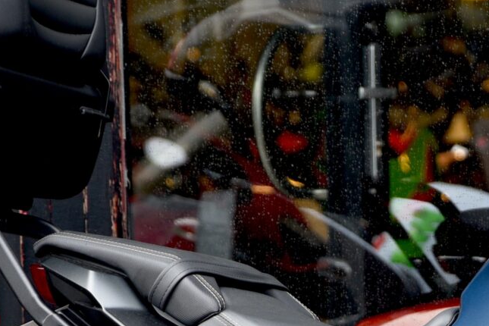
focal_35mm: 278
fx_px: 3776
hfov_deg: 7.4
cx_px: 578
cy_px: 478
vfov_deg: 4.9
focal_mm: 70
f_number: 2.8
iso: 200
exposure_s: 1/60
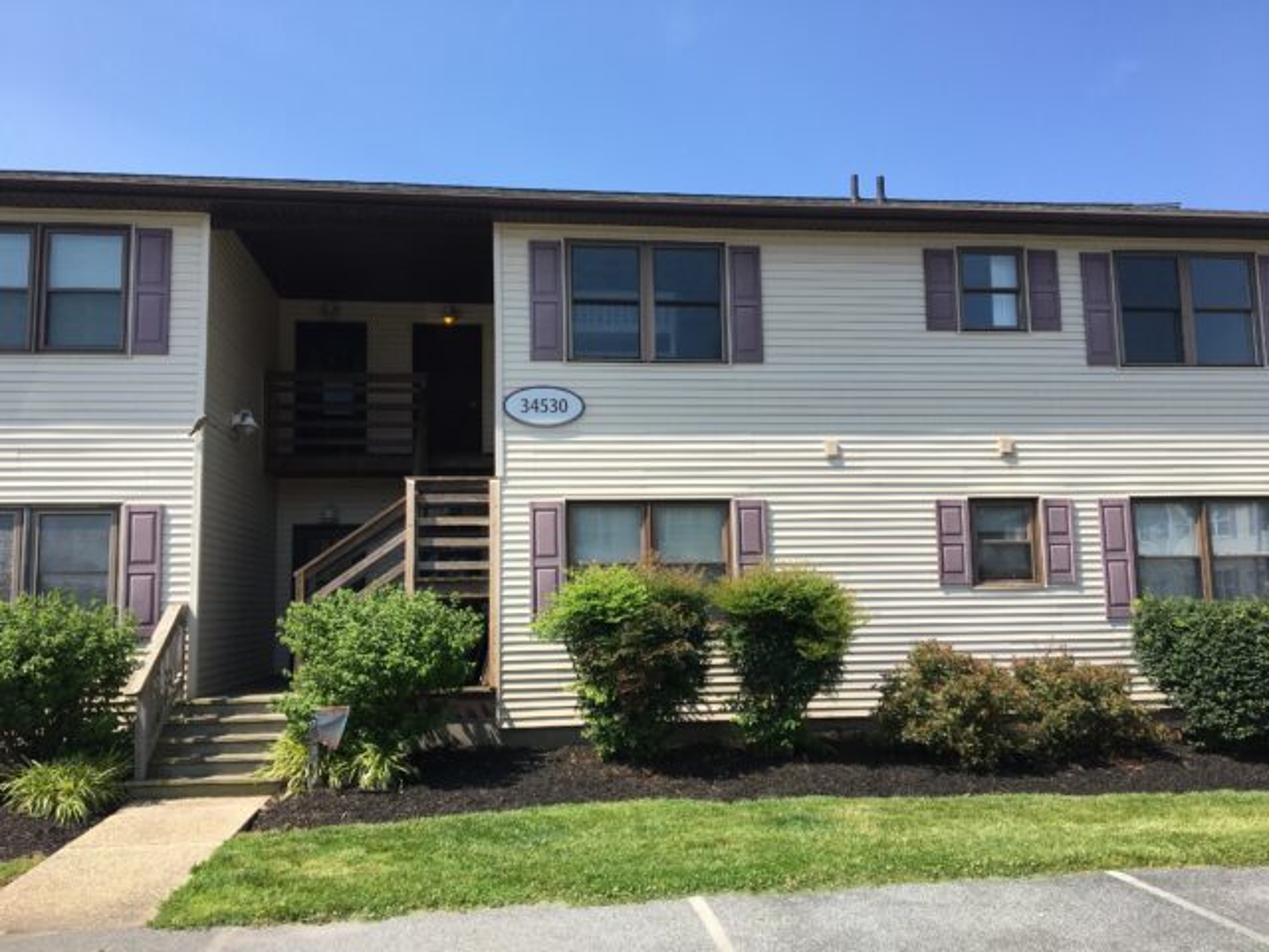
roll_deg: +0.6
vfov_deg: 48.2
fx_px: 1063
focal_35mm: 29
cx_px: 634
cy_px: 476
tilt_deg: +8.3
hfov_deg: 61.7
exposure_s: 1/1183
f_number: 2.2
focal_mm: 4.15
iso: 25
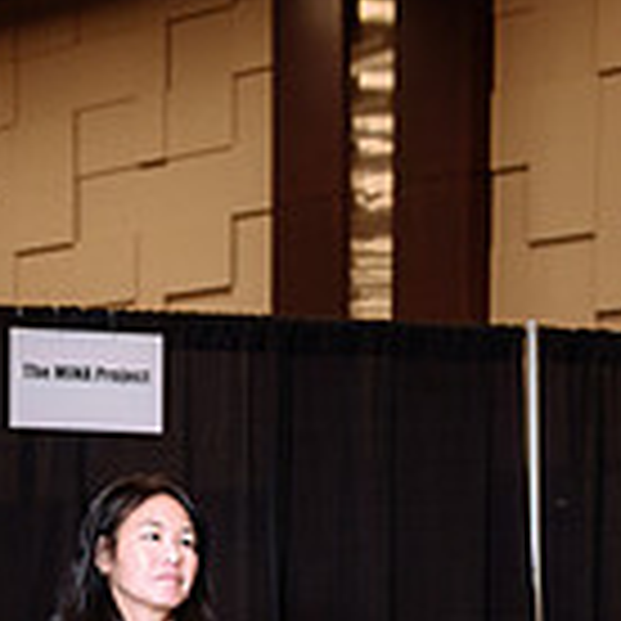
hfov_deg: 19.3
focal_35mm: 90
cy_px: 752
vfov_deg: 18.3
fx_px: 1827
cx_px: 345
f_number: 3.5
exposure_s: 1/200
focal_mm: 24
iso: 500
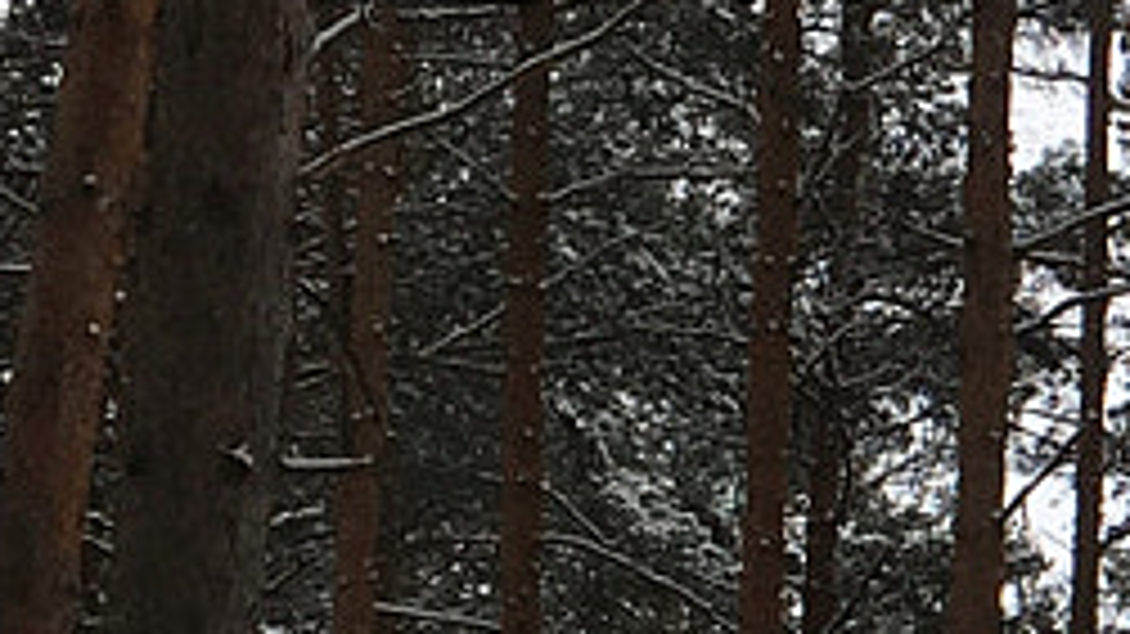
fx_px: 6021
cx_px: 2728
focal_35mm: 201
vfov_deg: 6.0
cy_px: 994
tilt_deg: +14.1
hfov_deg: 9.5
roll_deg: +1.6
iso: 25
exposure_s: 1/382
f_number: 2.2
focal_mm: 4.15
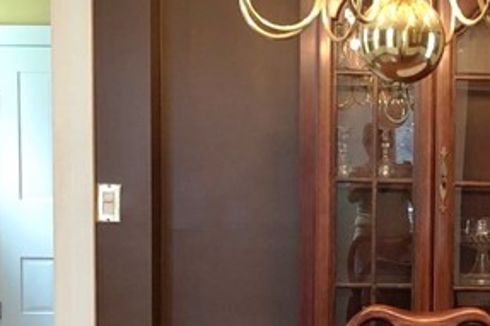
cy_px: 287
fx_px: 1415
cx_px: 493
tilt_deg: -4.0
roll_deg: -1.2
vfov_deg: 13.1
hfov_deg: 19.1
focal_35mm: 104
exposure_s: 1/15
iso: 50
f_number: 1.8
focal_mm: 3.99
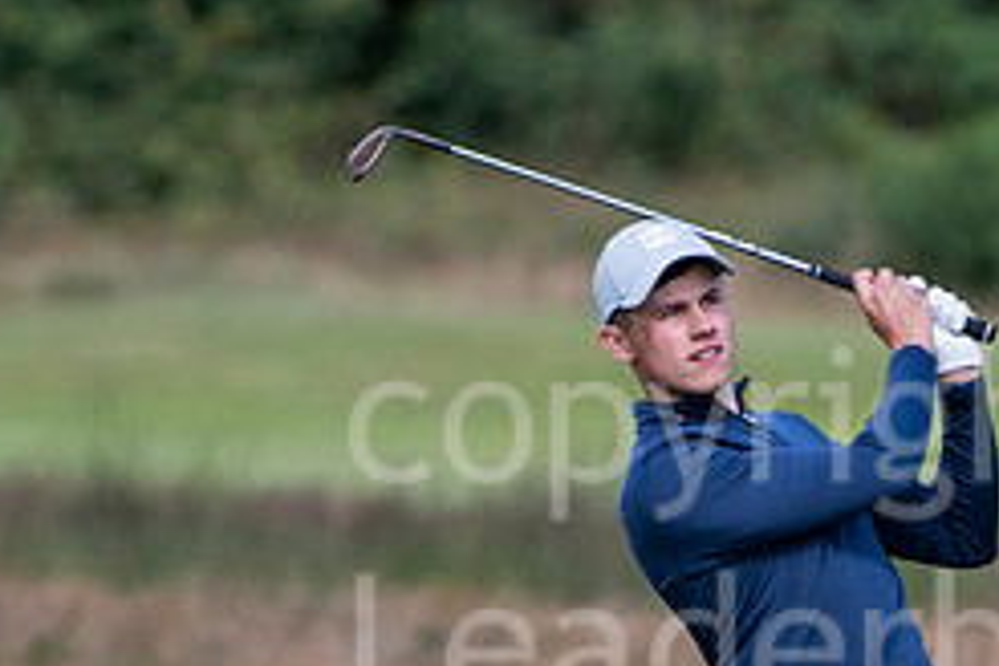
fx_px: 41178
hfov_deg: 1.4
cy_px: 680
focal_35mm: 1484
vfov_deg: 0.9
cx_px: 881
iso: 800
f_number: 5.6
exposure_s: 1/1600
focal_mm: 420
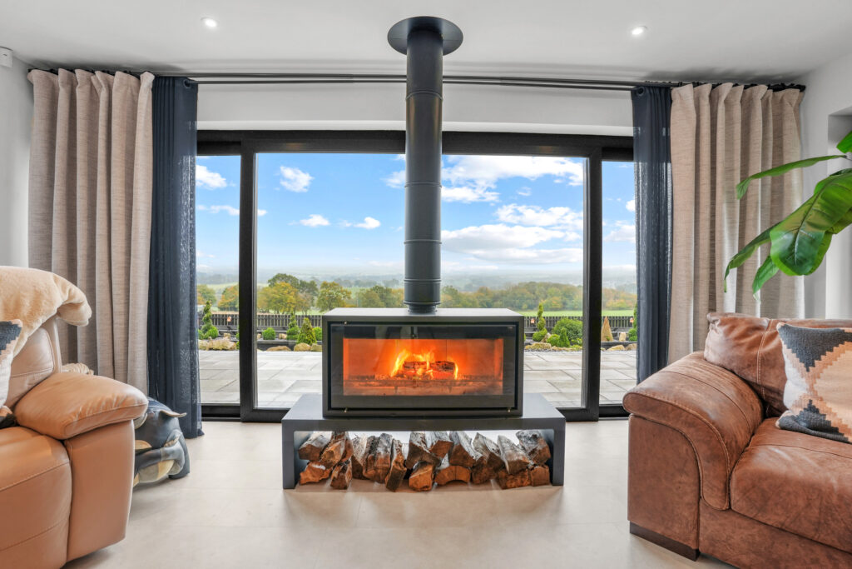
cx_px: 426
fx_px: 402
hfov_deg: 93.3
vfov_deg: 70.5
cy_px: 284
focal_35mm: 17
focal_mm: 17
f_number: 6.3
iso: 200
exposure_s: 1/8
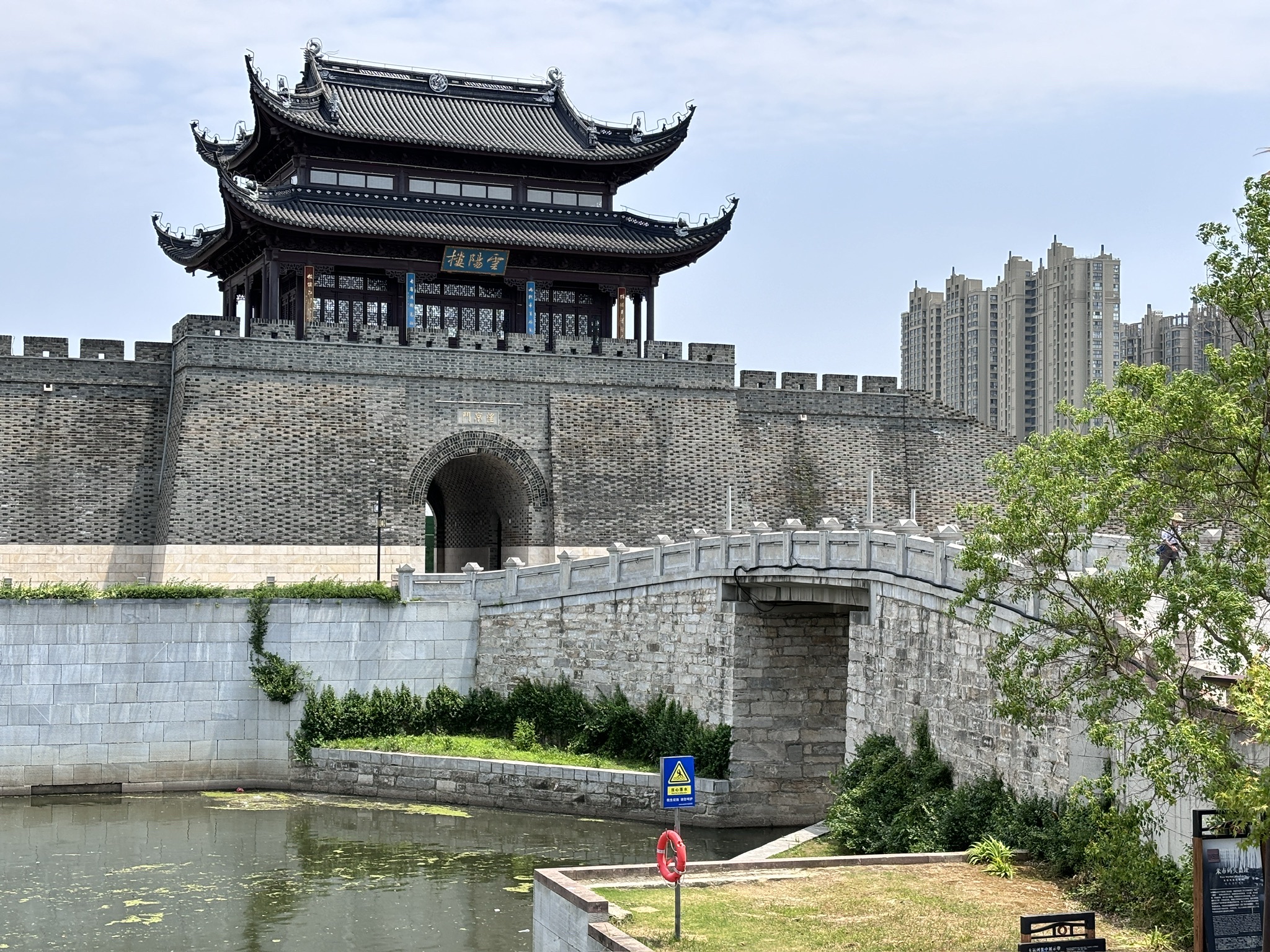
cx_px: 635
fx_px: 1908
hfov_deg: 36.8
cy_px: 476
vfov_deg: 28.0
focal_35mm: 52
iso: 40
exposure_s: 1/1845
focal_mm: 5.96
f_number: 1.6
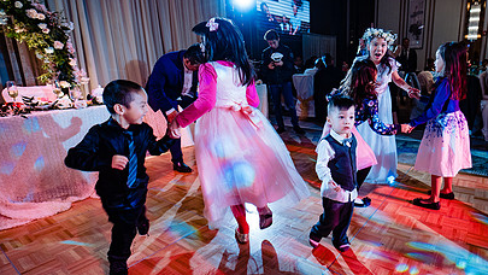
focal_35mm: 21
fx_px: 272
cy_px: 139
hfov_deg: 81.8
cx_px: 313
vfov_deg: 53.6
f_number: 2.8
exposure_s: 1/160
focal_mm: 14
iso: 1250
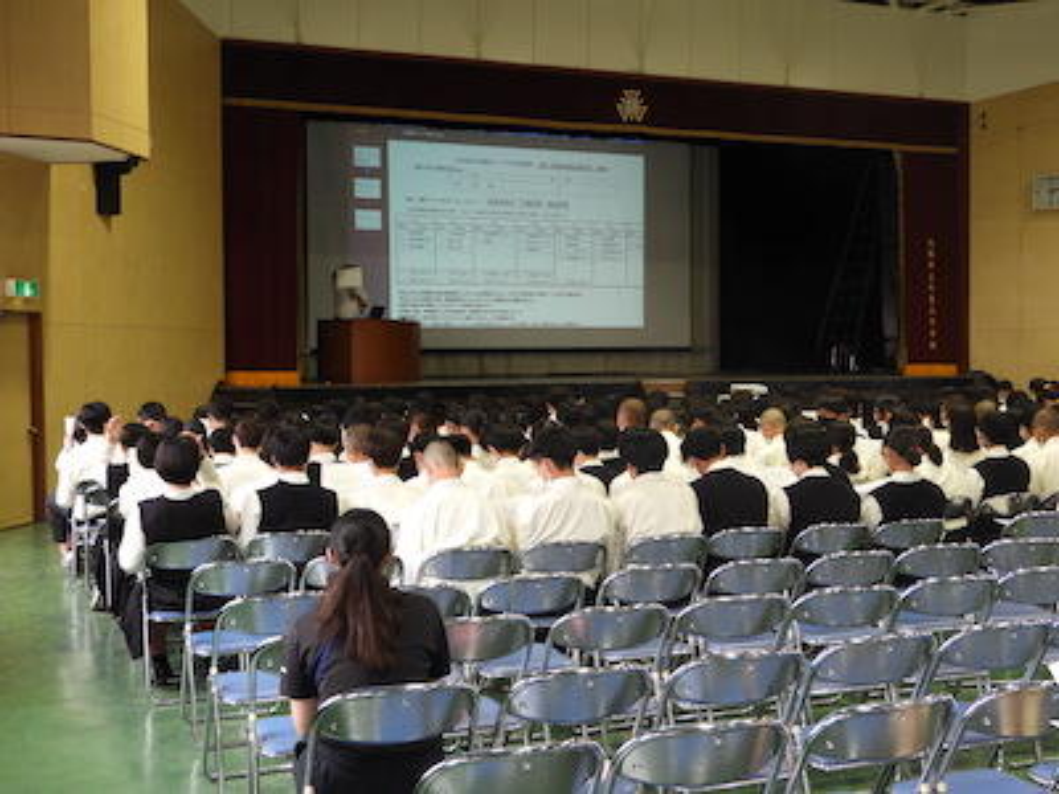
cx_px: 530
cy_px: 397
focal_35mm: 45
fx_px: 1377
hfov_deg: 42.1
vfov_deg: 32.2
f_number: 4
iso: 200
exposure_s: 1/30
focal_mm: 8.1
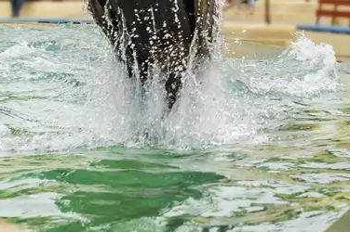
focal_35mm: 115
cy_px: -33
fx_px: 1117
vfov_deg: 11.7
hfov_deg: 17.4
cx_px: 342
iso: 400
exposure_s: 1/250
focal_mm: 35
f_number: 4
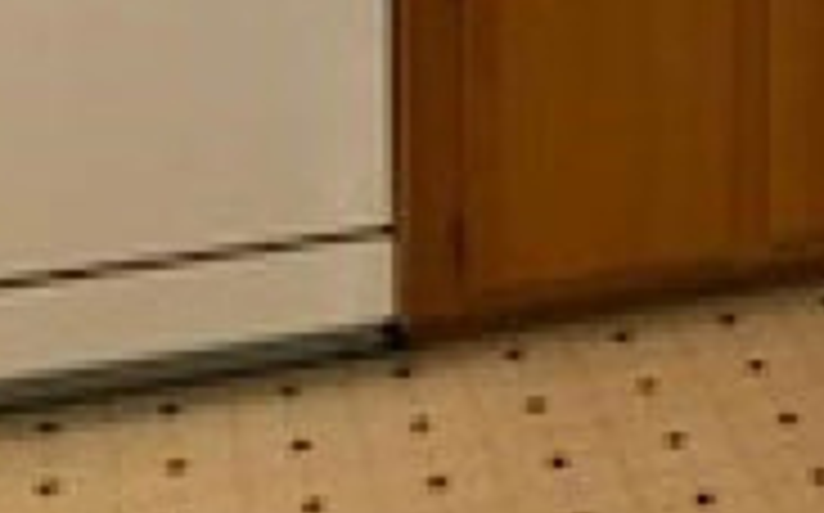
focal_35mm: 104
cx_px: 986
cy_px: -333
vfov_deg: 11.8
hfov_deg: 18.9
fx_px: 2333
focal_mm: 3.99
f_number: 1.8
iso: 80
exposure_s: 1/15
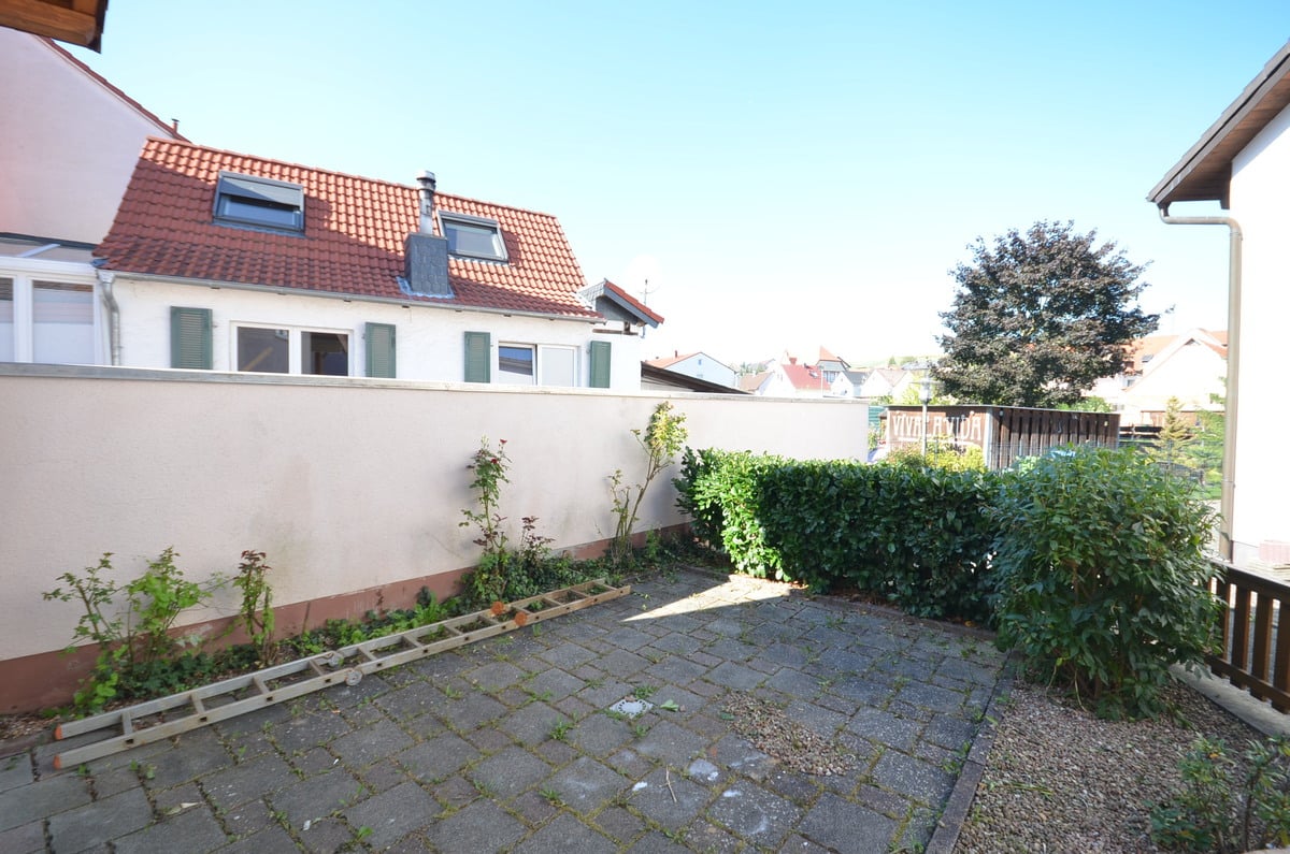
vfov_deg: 77.1
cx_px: 645
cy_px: 427
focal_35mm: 15
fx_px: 536
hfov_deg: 100.5
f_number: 5.6
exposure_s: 1/125
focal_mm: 10
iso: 200
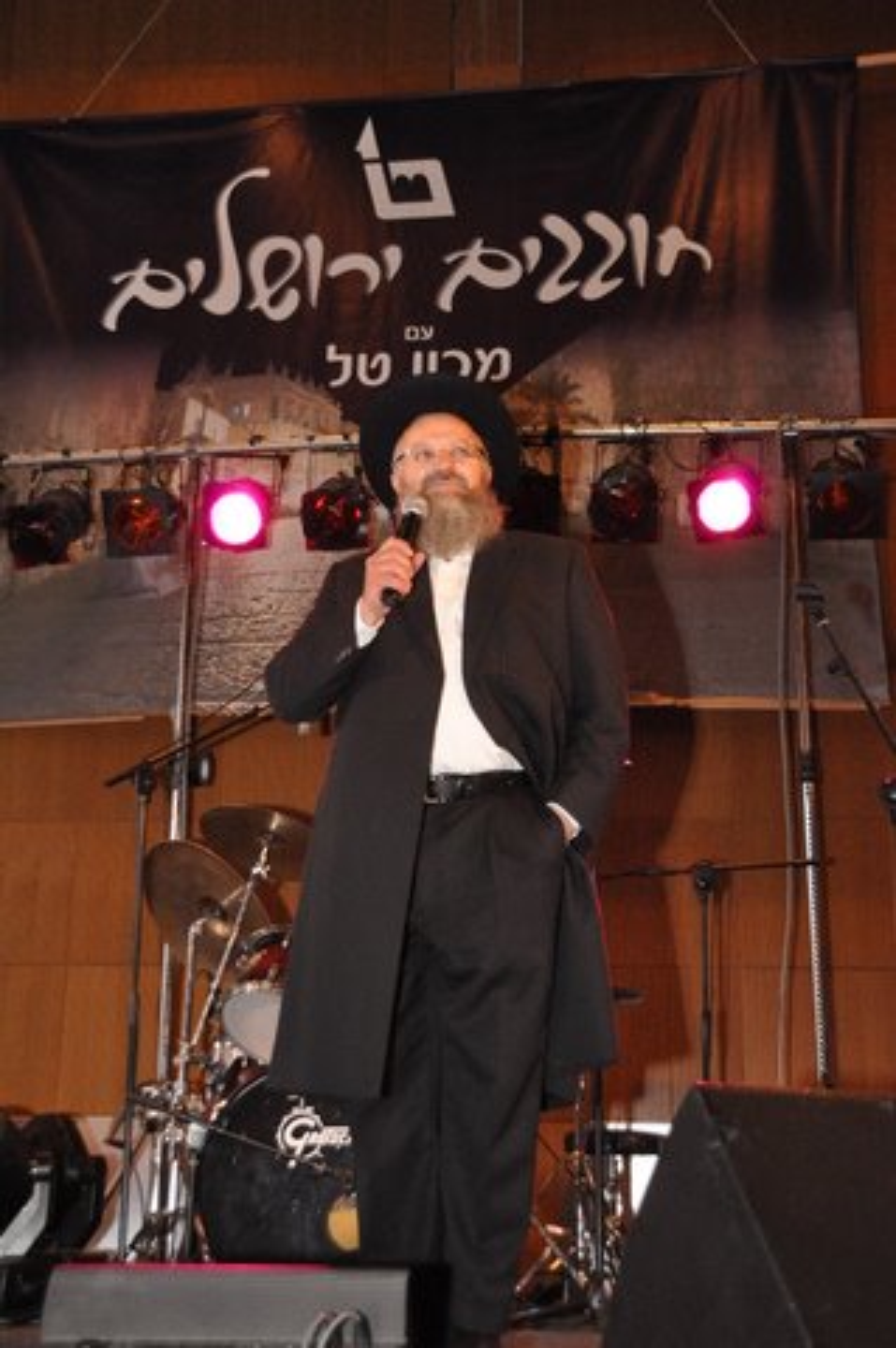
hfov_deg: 28.0
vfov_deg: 41.2
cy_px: 674
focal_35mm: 48
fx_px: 1796
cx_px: 448
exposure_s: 1/200
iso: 3200
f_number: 6.3
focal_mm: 32
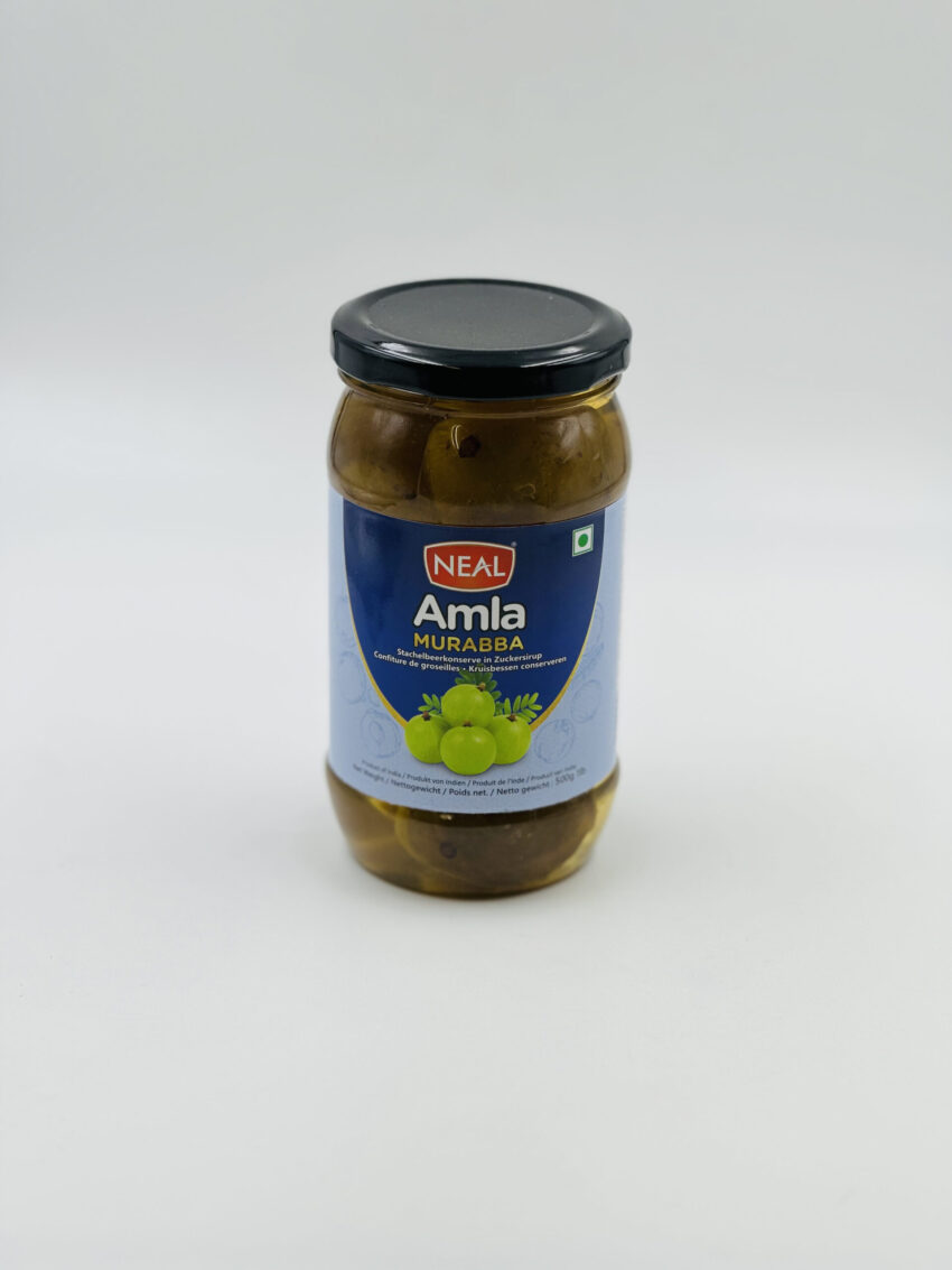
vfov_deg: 25.3
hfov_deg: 19.1
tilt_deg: -22.2
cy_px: 635
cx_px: 476
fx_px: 2823
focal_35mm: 77
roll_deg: -1.0
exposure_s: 1/100
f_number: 2.8
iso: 20
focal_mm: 9
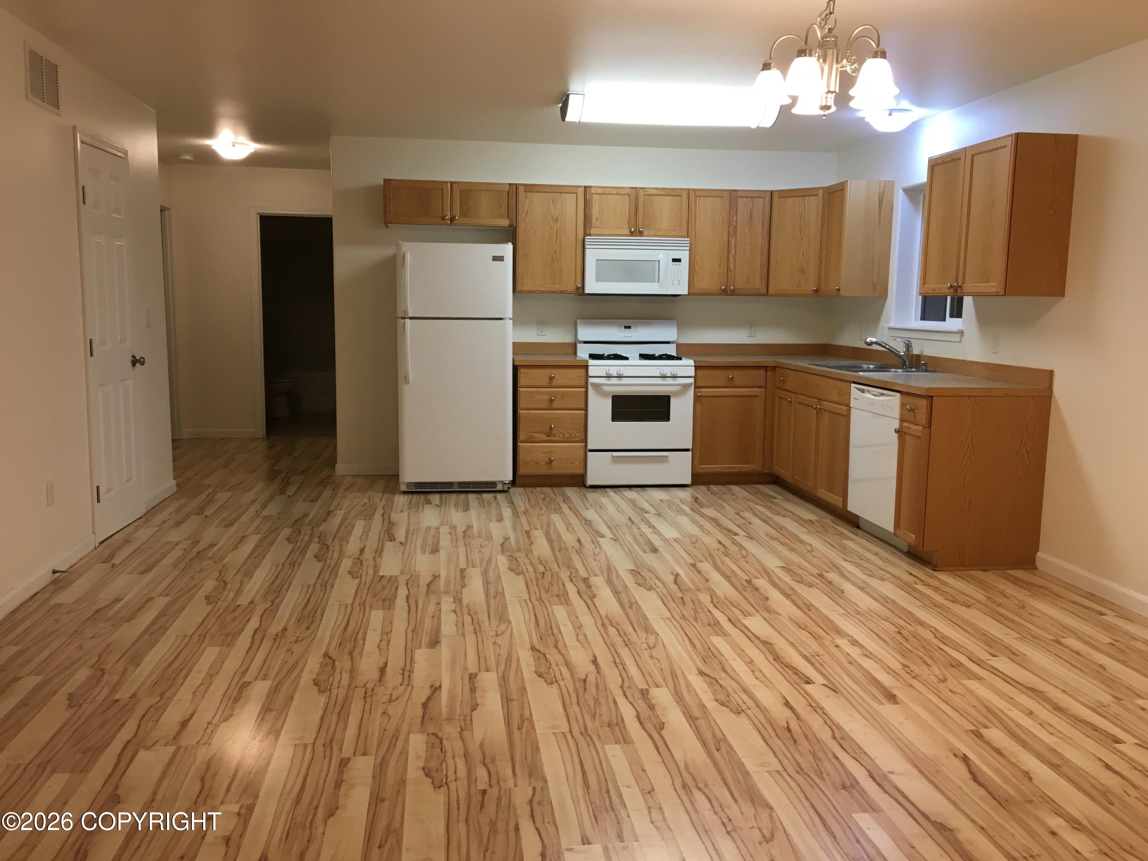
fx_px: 962
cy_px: 430
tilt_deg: -6.9
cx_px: 574
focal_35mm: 29
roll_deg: +0.8
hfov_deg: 61.7
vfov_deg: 48.2
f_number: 2.2
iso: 50
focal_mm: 4.15
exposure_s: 1/30
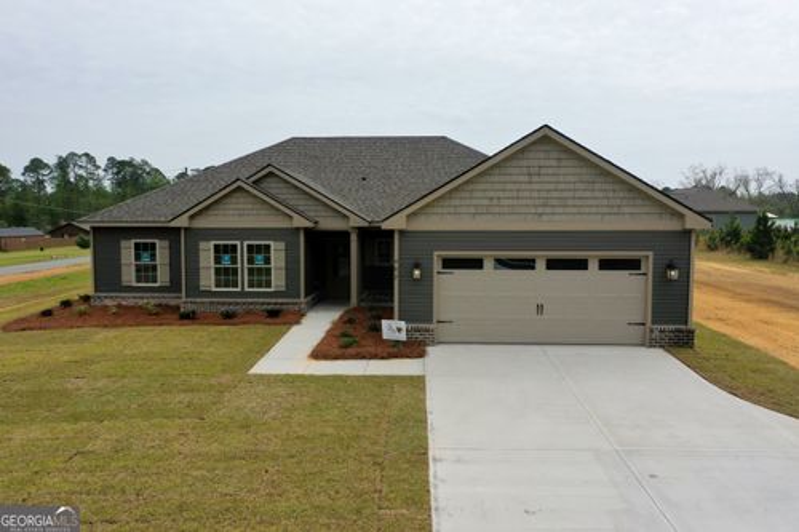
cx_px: 400
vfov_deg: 46.4
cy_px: 266
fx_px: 621
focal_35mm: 28
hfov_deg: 65.5
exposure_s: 1/640
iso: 100
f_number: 6.3
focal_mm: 10.26
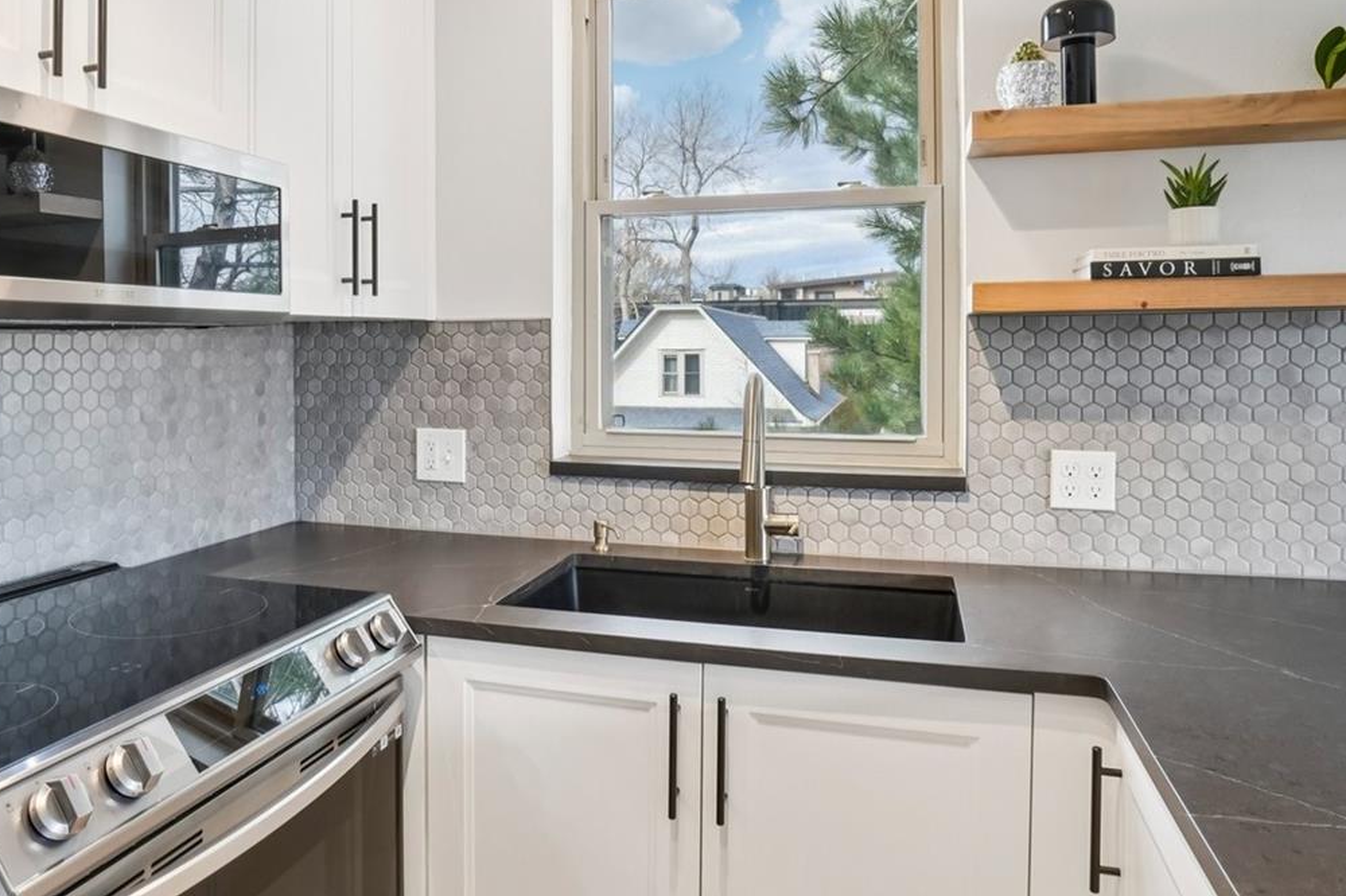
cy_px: 344
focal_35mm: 24
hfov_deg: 73.6
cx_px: 604
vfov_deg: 52.6
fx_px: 897
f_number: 8
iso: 400
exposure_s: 1/40
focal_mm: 10
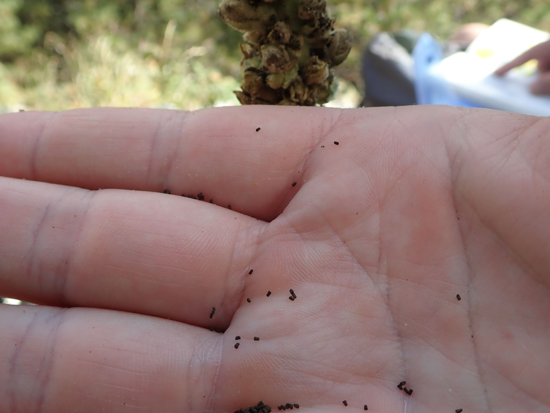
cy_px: 206
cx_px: 275
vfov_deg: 46.8
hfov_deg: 60.0
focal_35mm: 30
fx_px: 477
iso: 100
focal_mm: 5.5
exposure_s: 1/250
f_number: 3.2
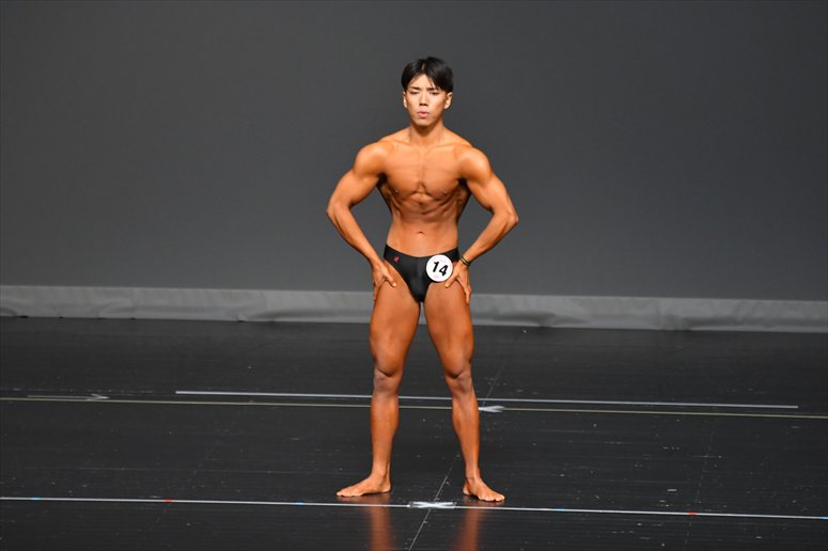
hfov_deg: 6.5
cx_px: 414
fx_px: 7242
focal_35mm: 315
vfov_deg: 4.4
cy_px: 276
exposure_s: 1/400
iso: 2500
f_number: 5.6
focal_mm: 210
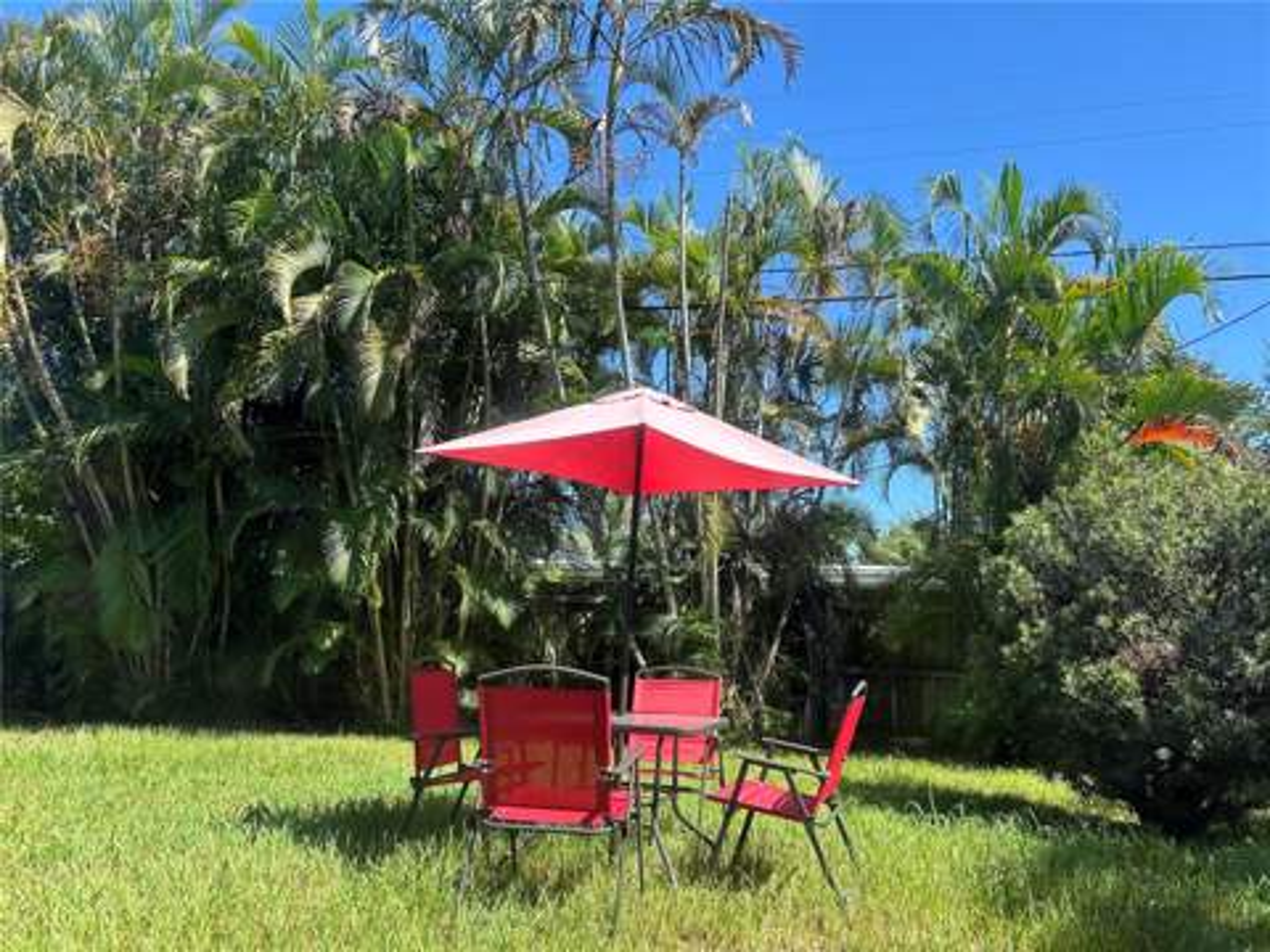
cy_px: 476
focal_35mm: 26
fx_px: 954
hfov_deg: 67.3
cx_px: 635
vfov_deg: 53.1
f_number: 1.5
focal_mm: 5.7
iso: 50
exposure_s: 1/1159
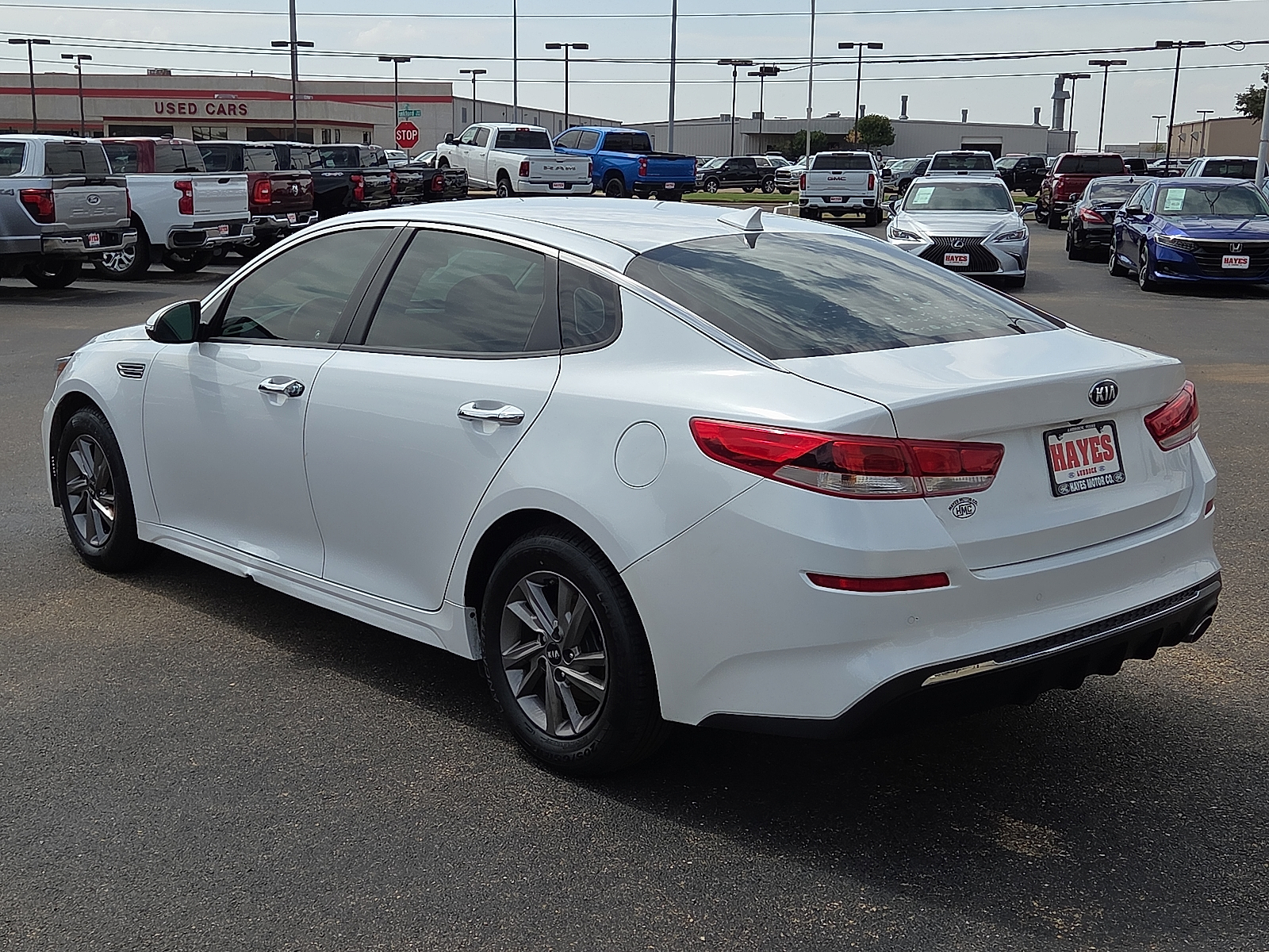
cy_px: 476
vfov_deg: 34.3
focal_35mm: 42
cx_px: 634
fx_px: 1540
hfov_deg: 44.8
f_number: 1.8
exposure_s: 1/10000
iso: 77
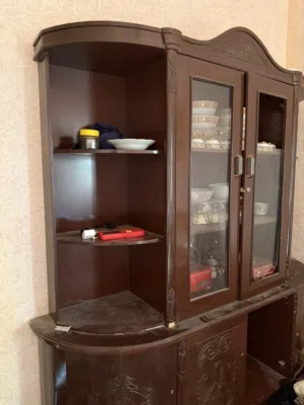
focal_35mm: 24
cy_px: 202
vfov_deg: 71.6
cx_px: 152
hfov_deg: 56.8
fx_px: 281
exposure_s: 1/36
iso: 1000
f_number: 1.78
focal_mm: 6.76
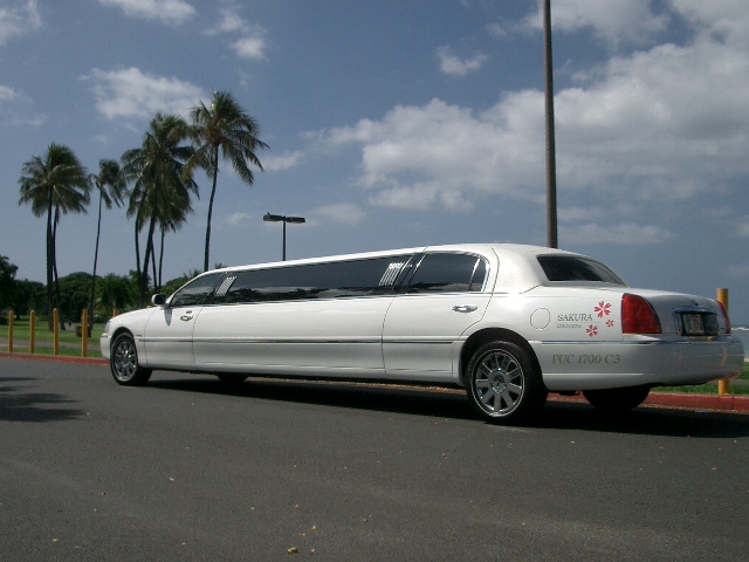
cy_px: 281
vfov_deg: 35.1
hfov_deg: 45.8
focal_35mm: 41
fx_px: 887
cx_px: 374
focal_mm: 6.8
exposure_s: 1/1000
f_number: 4.6
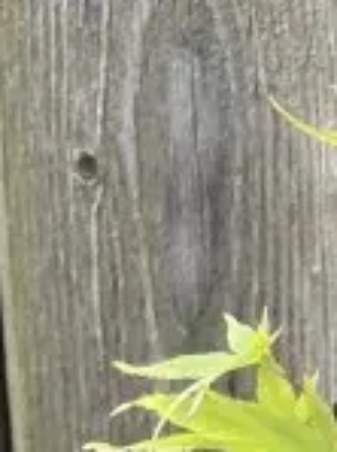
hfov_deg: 7.3
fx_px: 2464
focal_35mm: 189
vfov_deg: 7.9
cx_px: 841
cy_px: 1629
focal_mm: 5.1
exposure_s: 1/121
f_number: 1.6
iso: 50
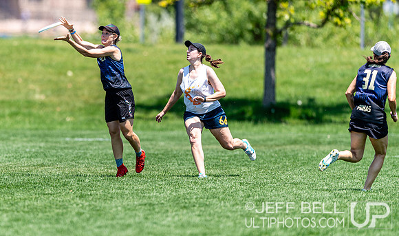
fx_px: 6680
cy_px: 112
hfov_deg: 3.4
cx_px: 124
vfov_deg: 2.0
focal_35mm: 624
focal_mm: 400
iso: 180
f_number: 2.8
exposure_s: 1/2500
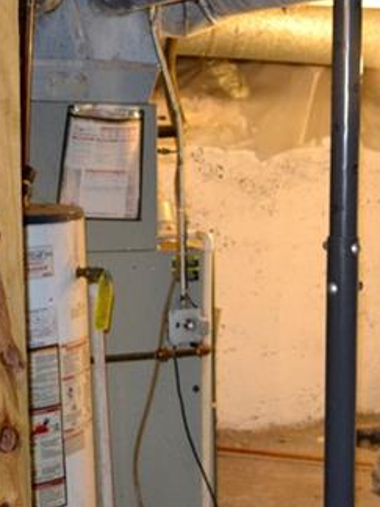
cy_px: 318
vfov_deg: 23.8
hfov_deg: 16.7
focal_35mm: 82
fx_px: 1200
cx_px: 530
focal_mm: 18
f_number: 3.5
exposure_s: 1/60
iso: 2500
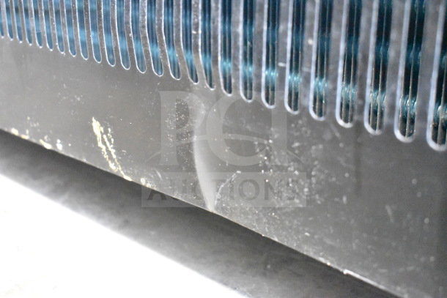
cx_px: 224
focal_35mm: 51
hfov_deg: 38.9
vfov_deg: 26.5
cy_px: 149
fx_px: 633
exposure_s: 1/50
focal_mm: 34
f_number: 4.5
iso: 25600
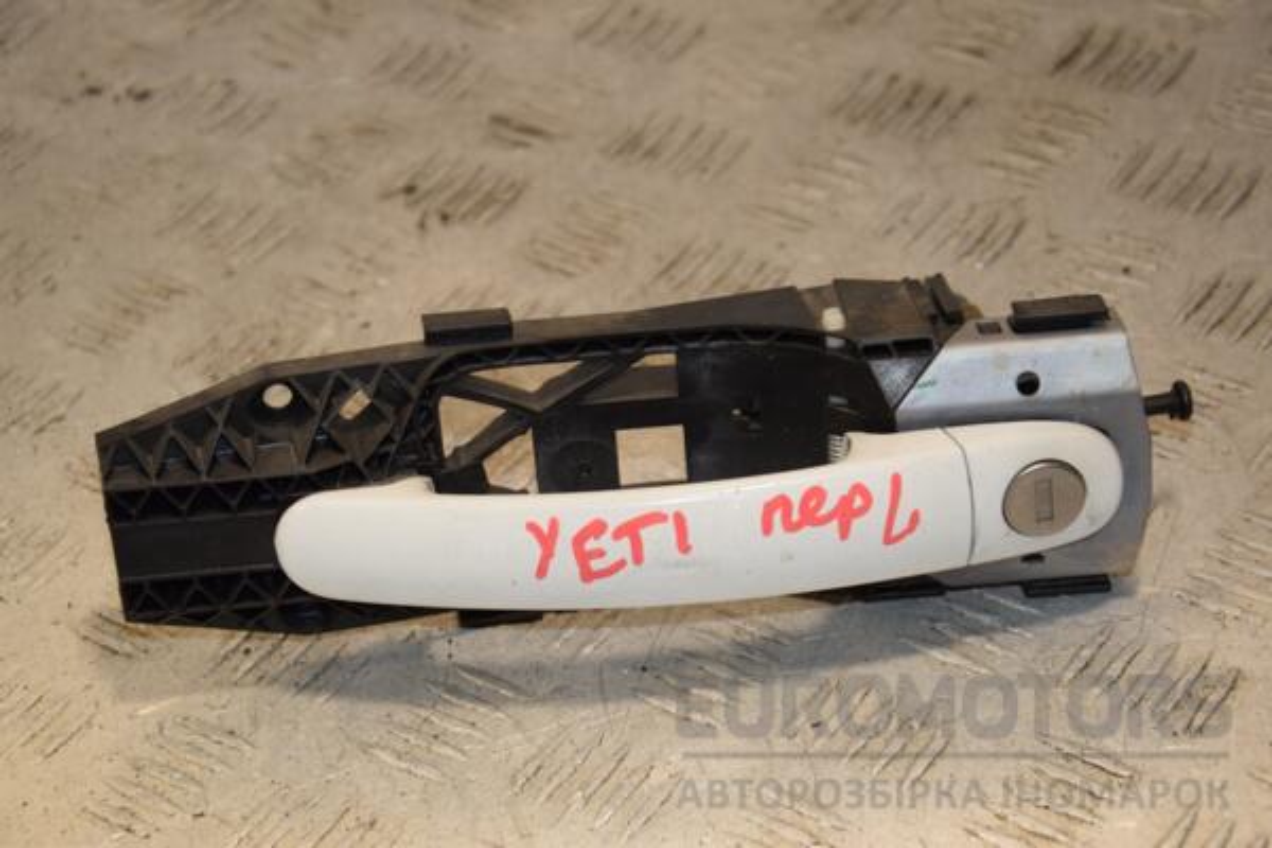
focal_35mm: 105
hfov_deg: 19.5
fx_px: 3710
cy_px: 424
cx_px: 636
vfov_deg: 13.0
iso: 800
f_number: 7.1
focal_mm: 70
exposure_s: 1/200
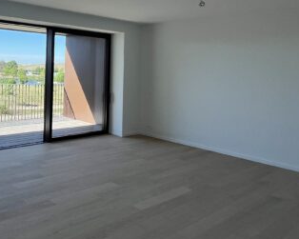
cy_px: 61
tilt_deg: +0.7
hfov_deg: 48.3
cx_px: 8
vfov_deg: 45.5
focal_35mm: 31
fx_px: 274
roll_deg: -0.6
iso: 32
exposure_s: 1/367
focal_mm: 1.57
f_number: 1.8
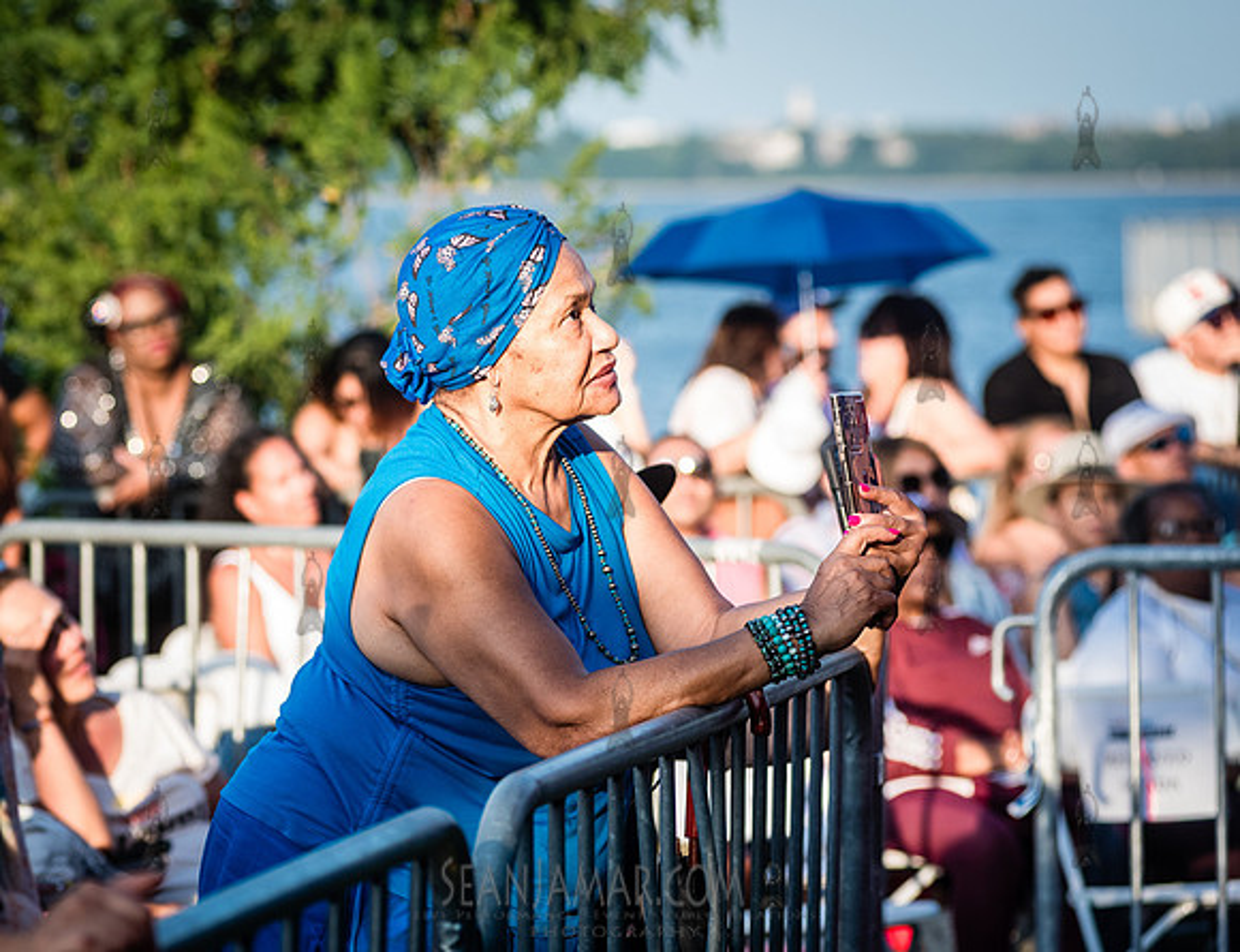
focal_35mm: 154
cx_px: 454
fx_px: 5573
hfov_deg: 12.7
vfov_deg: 9.8
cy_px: 452
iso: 1000
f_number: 4.5
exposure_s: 1/2000
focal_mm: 125
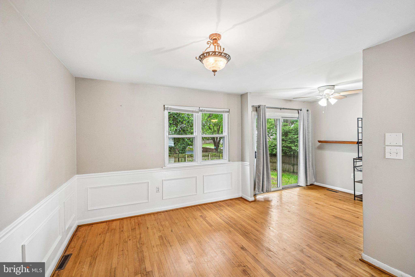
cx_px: 208
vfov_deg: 73.7
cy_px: 138
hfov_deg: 96.7
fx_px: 184
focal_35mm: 16
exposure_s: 1/20
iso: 800
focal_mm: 16
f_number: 8
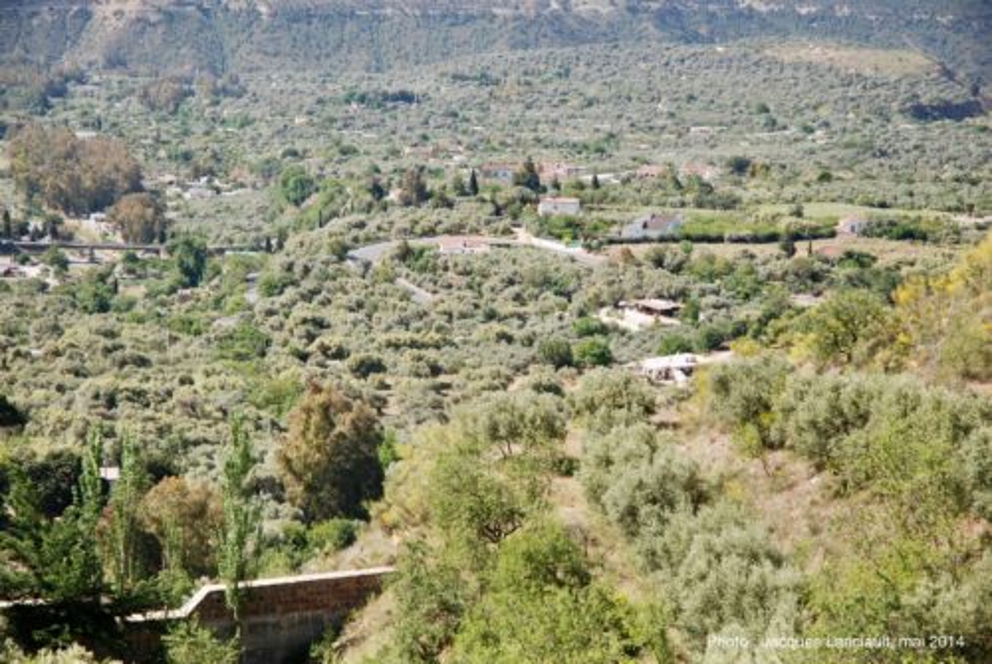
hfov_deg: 19.4
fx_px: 2898
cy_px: 332
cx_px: 496
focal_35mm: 105
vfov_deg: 13.1
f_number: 5
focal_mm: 70
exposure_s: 1/400
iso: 200
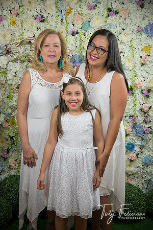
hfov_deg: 23.4
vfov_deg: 34.5
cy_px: 115
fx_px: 370
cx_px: 76
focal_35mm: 58
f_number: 5
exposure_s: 1/125
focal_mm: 58
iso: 1250
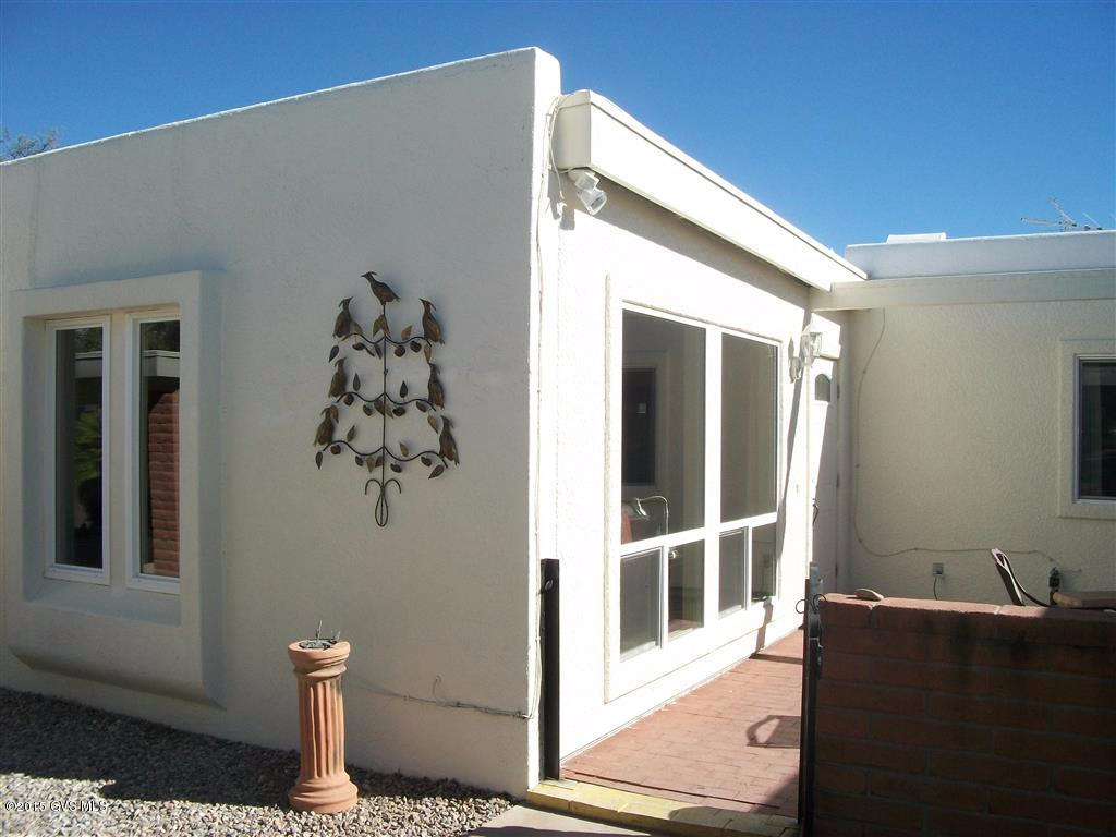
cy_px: 418
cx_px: 558
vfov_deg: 44.2
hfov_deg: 56.8
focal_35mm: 32
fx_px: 1032
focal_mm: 5.7
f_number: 5.5
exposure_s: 1/320
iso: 80
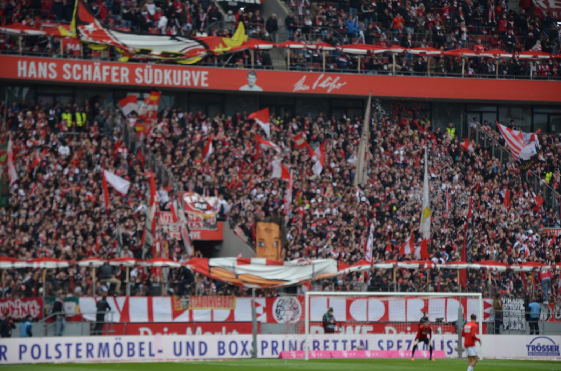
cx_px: 280
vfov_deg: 8.7
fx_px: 2449
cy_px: 186
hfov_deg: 13.1
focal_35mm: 158
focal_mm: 105
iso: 360
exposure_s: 1/500
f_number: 5.6
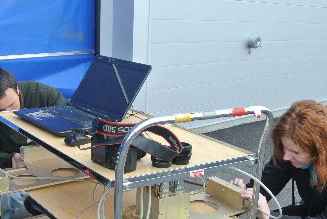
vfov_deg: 24.7
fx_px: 491
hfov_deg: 36.8
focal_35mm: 54
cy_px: 174
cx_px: 148
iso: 100
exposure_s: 1/125
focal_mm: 11
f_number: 3.5
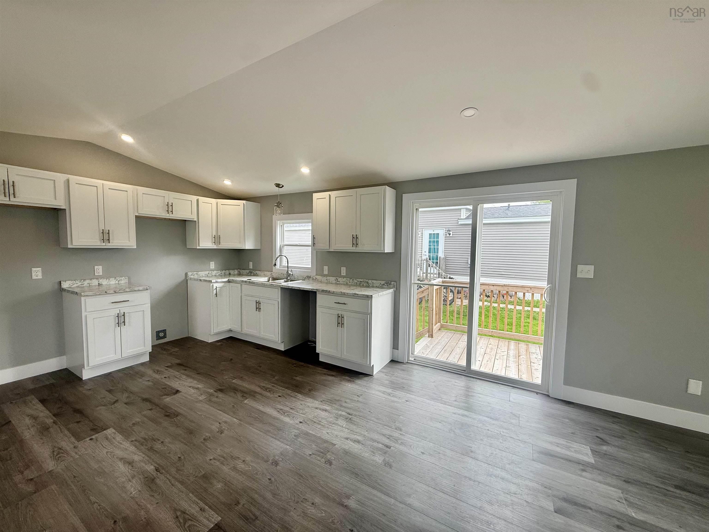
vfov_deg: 85.7
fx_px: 287
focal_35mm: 14
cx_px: 354
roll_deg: -1.4
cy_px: 266
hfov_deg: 102.1
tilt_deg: -3.2
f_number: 2.2
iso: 50
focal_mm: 2.22
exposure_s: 1/192
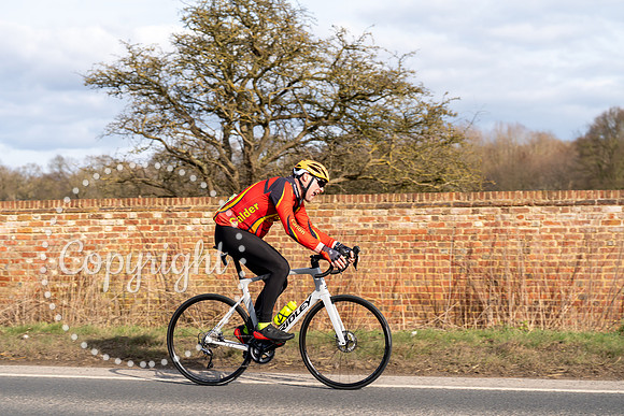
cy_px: 208
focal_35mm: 70
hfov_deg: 28.8
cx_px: 312
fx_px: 1214
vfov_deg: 19.5
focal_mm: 70
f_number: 4
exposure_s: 1/800
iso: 100
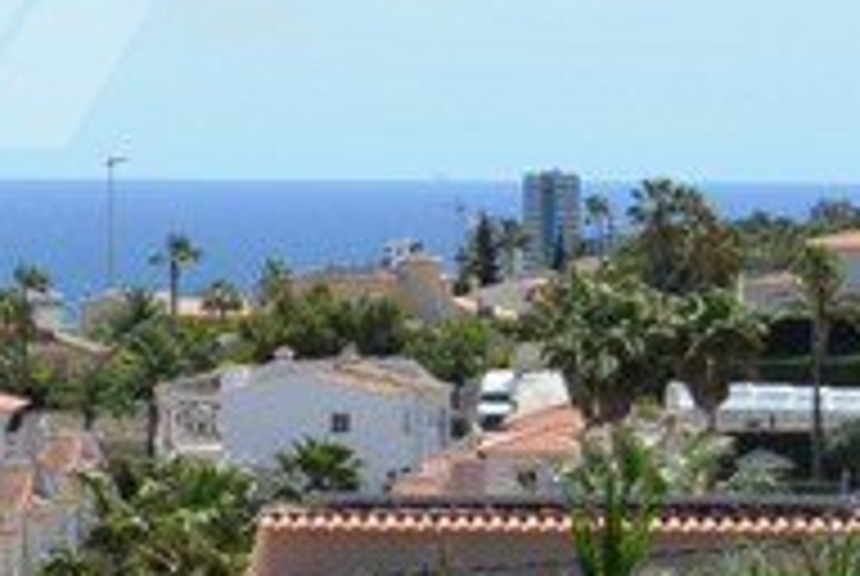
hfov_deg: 8.3
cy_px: 126
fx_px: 5934
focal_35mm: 248
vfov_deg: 5.6
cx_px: 95
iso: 140
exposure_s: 1/500
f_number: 5.6
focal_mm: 27.5
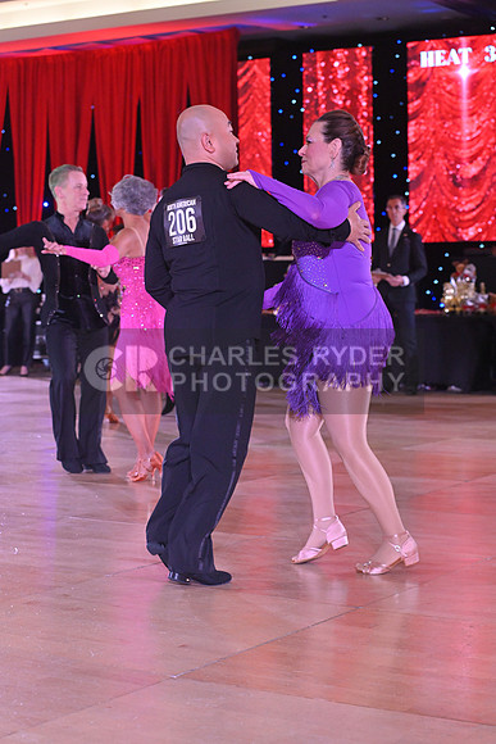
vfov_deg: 28.8
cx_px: 248
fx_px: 1446
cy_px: 372
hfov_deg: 19.5
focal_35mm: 70
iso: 3200
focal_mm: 70
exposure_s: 1/320
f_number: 5
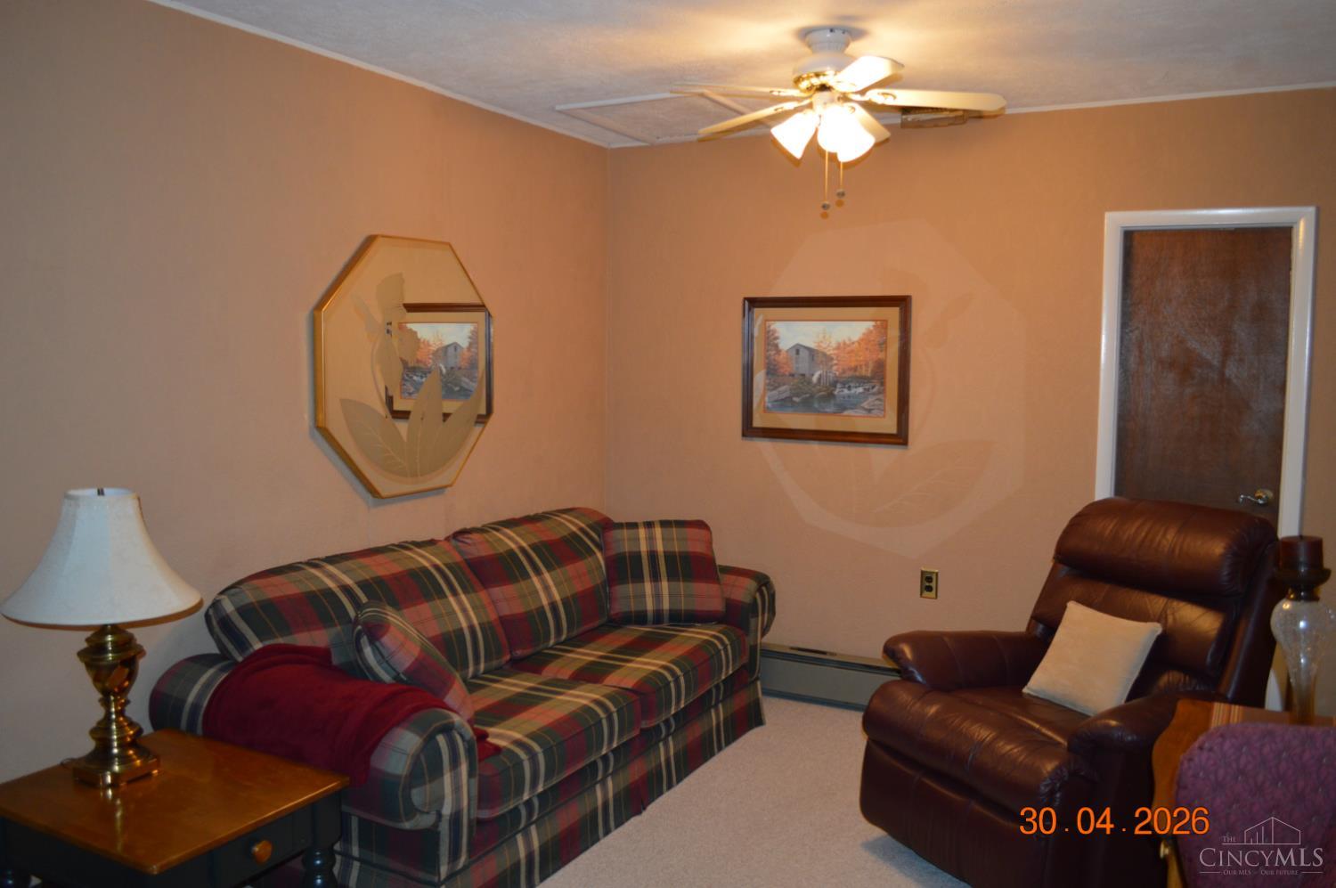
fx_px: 1001
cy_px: 444
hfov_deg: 67.4
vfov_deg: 47.8
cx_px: 668
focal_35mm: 27
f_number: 3.5
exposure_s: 1/60
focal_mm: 18
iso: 560
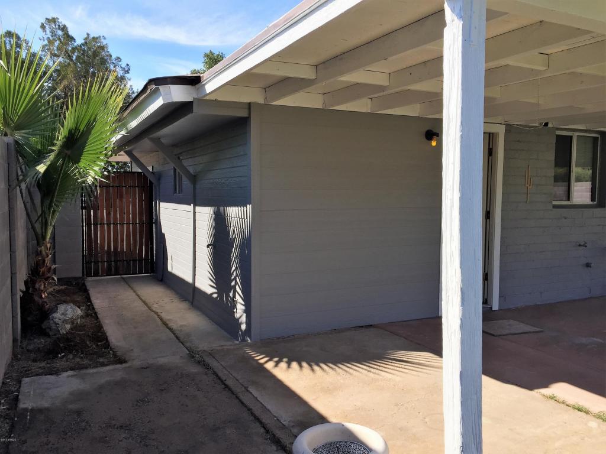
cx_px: 303
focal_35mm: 29
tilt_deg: -3.6
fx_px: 508
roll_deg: -1.3
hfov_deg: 61.7
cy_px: 227
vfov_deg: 48.2
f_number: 2.2
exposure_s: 1/1364
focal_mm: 4.15
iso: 32
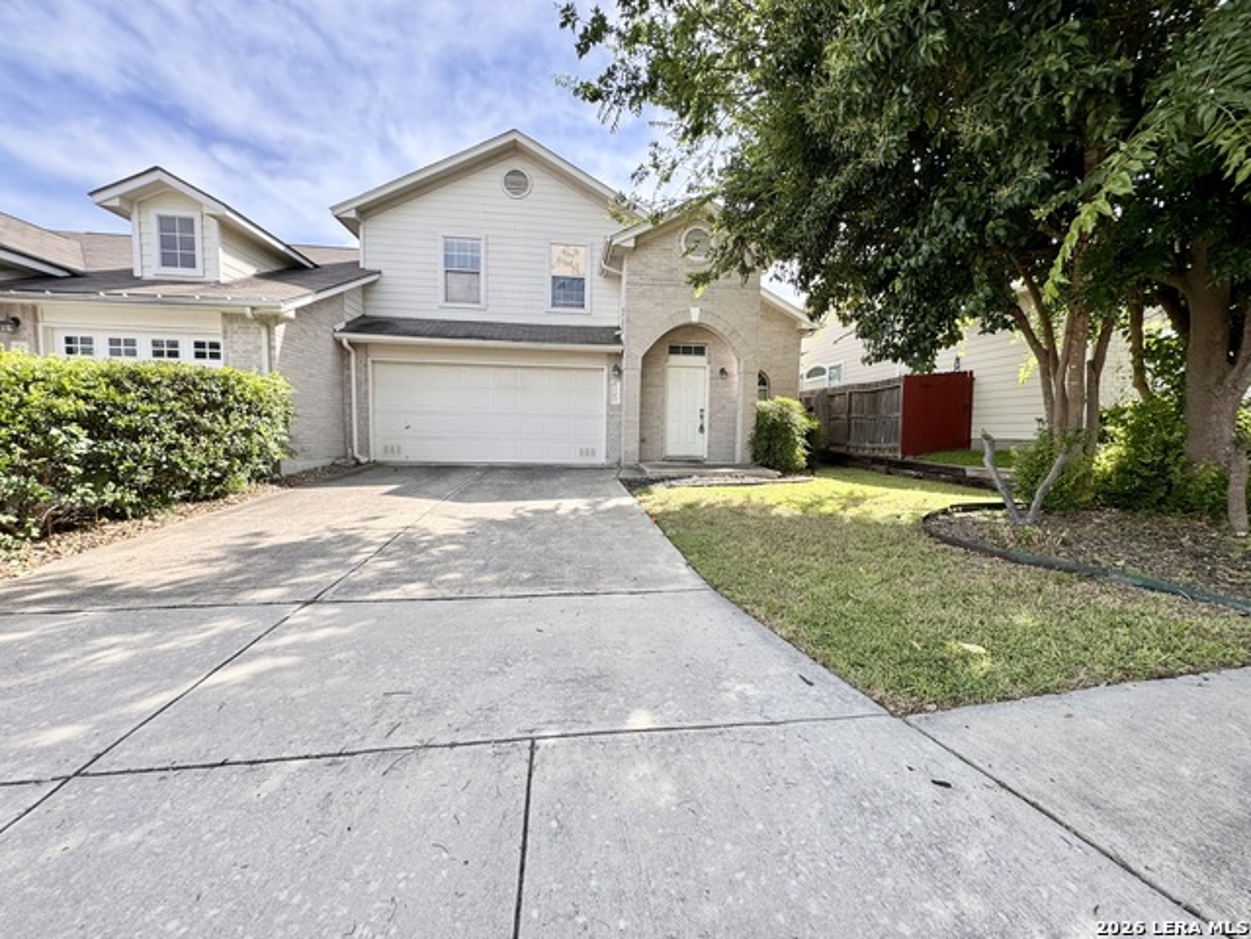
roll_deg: -1.5
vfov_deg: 85.7
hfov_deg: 102.1
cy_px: 470
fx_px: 506
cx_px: 626
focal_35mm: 14
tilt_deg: -4.5
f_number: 2.2
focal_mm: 2.22
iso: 40
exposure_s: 1/641
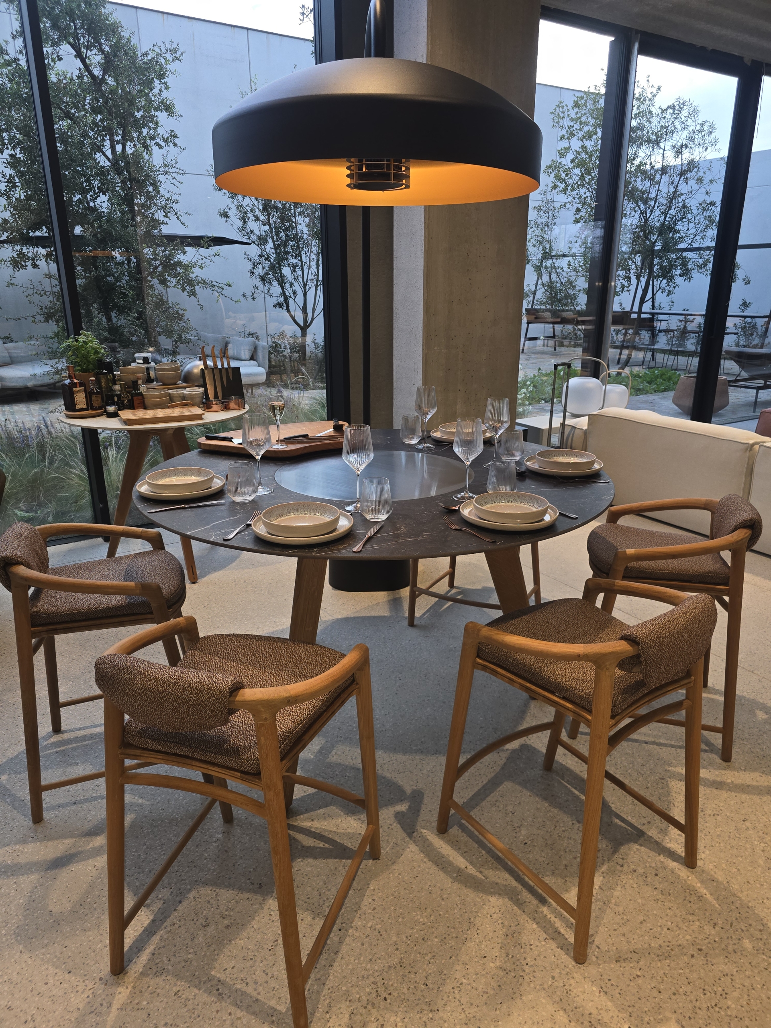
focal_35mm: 23
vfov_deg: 73.9
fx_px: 683
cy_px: 514
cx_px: 386
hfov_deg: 58.9
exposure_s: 1/50
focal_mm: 6.3
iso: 50
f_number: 1.7
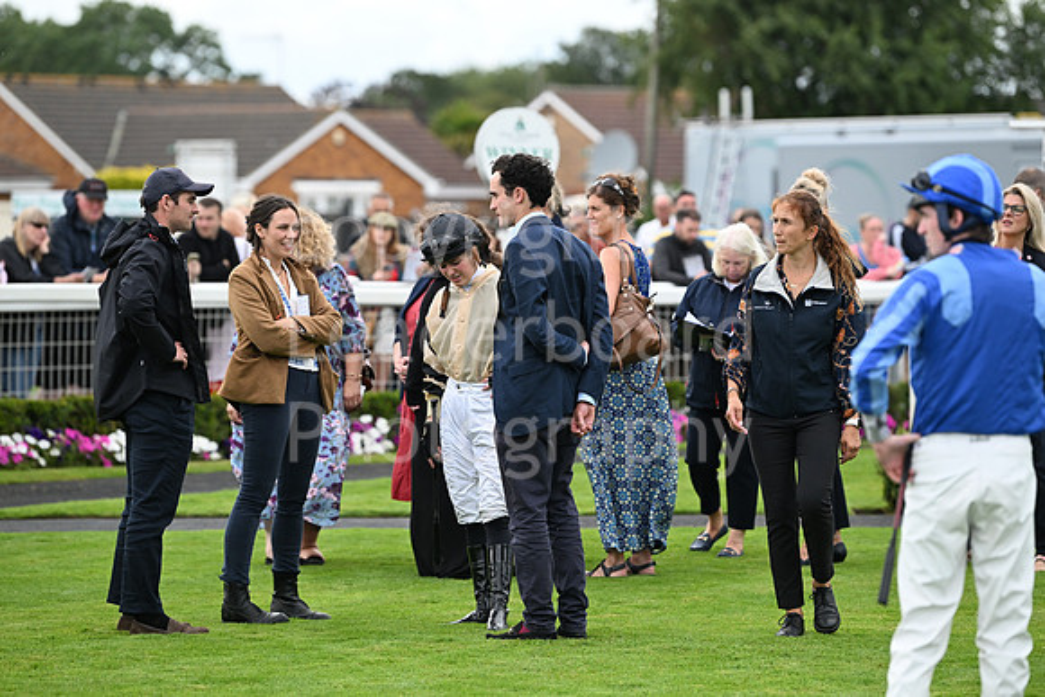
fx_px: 5807
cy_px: 348
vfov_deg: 6.9
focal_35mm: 200
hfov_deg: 10.3
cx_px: 522
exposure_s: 1/4000
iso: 1250
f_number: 4
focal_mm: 200
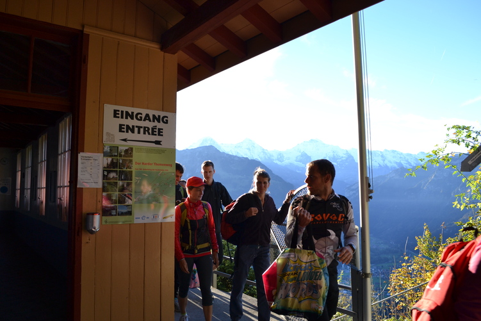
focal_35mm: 27
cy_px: 160
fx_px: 361
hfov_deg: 67.4
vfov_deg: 47.9
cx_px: 240
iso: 160
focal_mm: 18
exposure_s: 1/125
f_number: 5.6
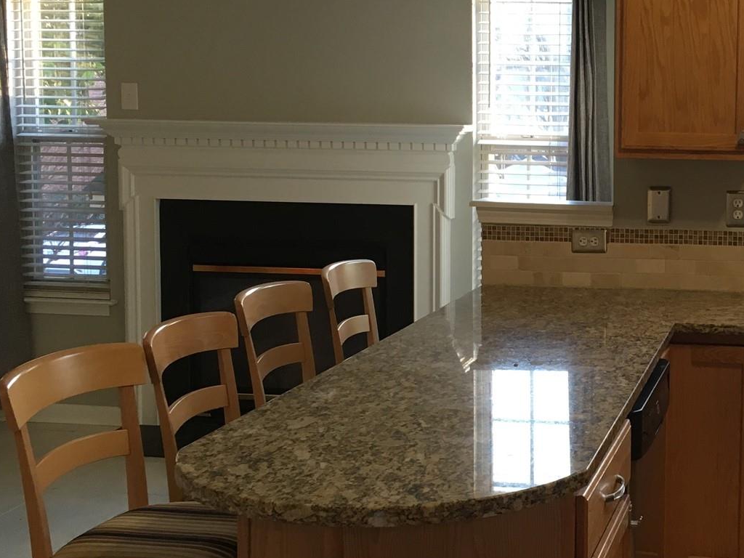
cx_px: 612
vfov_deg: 25.2
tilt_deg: -5.9
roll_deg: -0.7
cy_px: 219
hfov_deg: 32.2
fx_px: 1247
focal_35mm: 58
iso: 64
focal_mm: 4.15
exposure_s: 1/30
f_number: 2.2
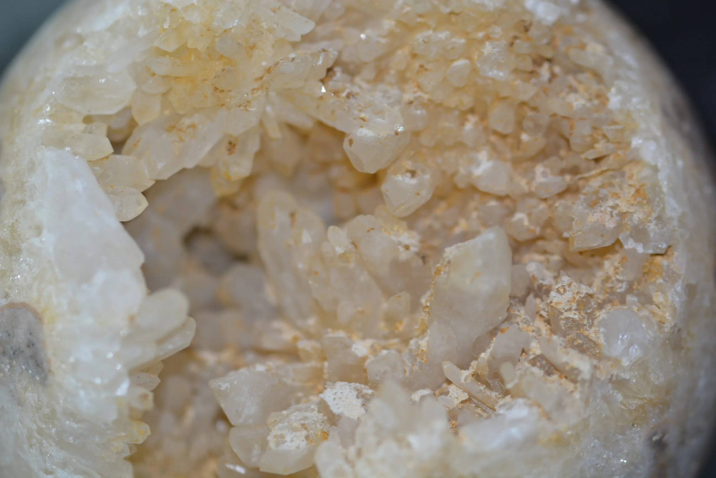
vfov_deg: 8.7
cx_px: 358
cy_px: 239
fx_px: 3133
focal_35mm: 158
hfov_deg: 13.0
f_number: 3.5
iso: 280
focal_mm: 105
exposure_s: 1/60
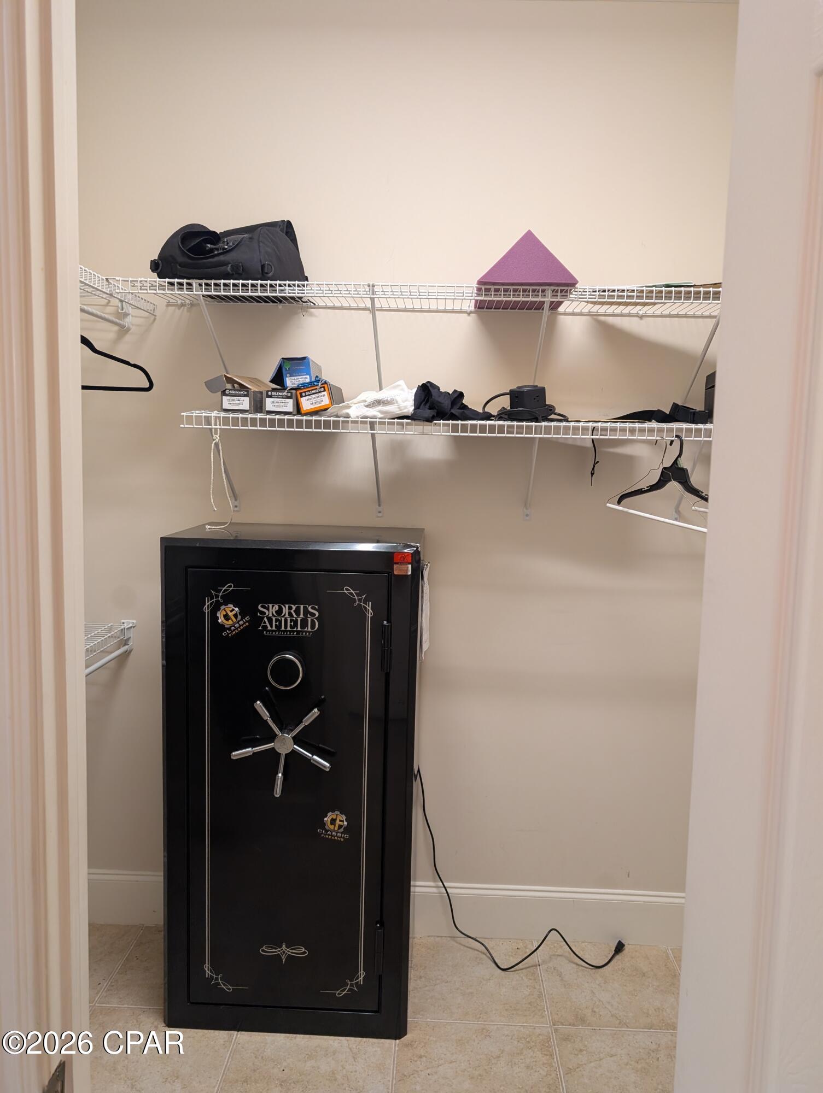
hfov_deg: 56.9
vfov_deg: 71.5
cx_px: 412
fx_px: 759
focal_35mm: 24
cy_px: 546
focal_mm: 6.9
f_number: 1.68
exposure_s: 1/120
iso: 453
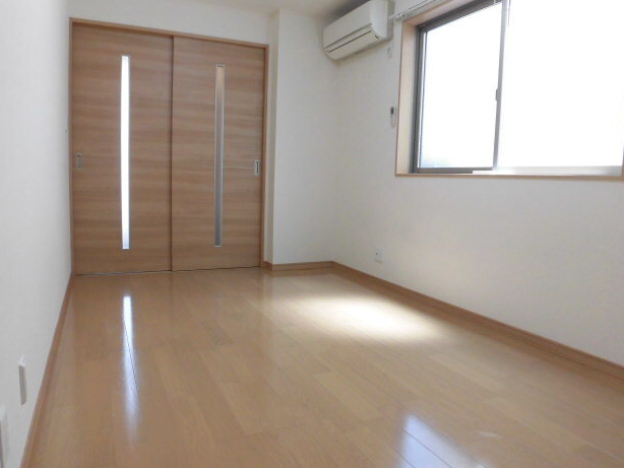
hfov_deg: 69.4
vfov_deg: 54.9
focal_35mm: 25
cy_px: 230
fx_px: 451
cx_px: 303
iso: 200
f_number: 3.1
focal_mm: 4.3
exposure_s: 1/60
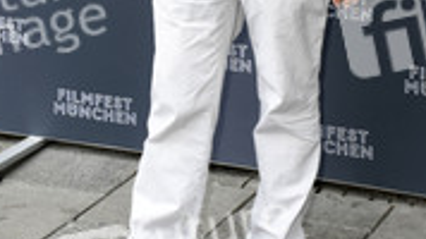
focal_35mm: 134
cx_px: 244
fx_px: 1513
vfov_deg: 8.9
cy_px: -98
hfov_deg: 16.0
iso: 500
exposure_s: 1/80
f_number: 6.3
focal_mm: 38
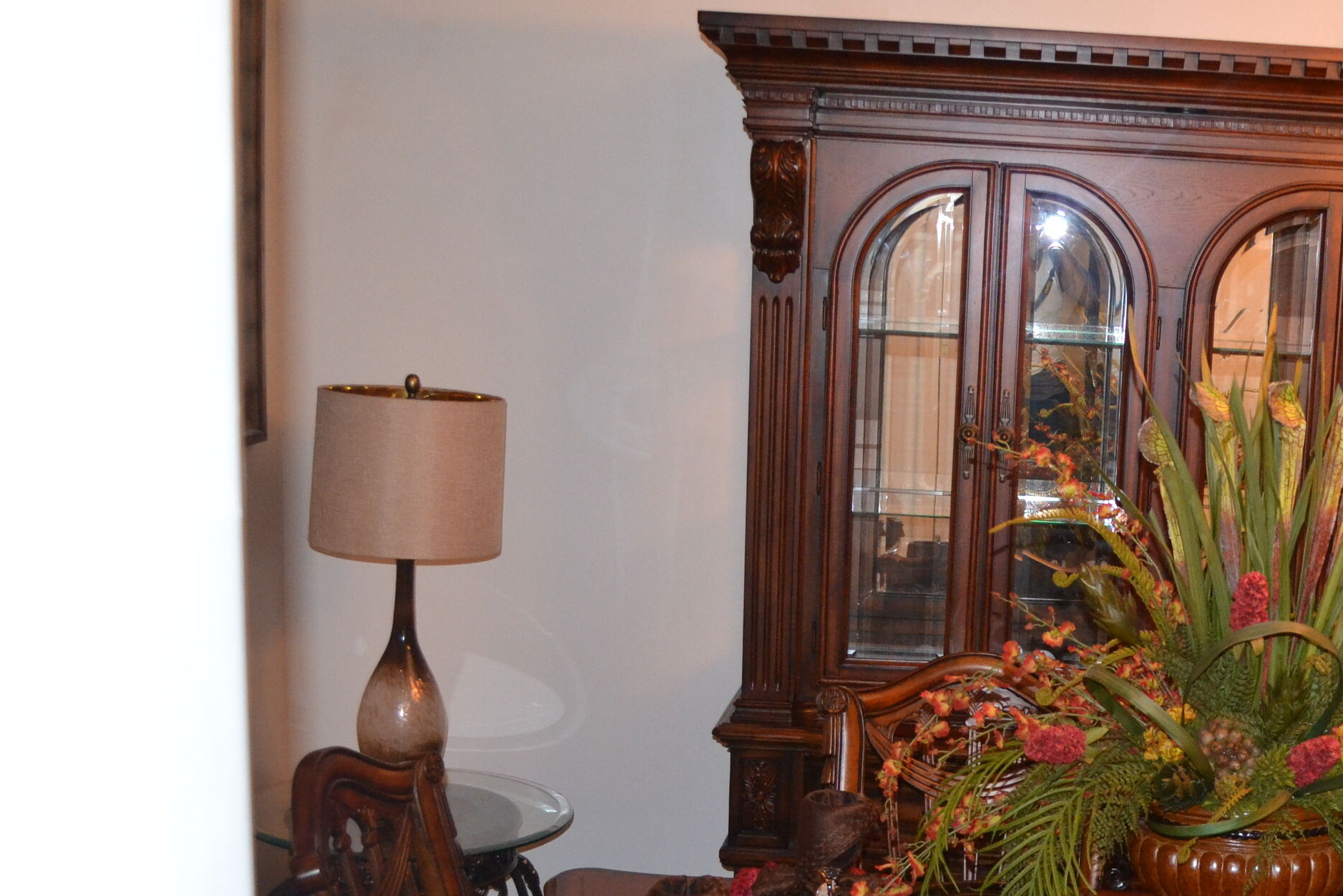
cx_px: 1078
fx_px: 2015
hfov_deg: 35.6
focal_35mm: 54
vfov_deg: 24.9
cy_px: 616
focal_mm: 22
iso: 2000
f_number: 3.8
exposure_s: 1/60
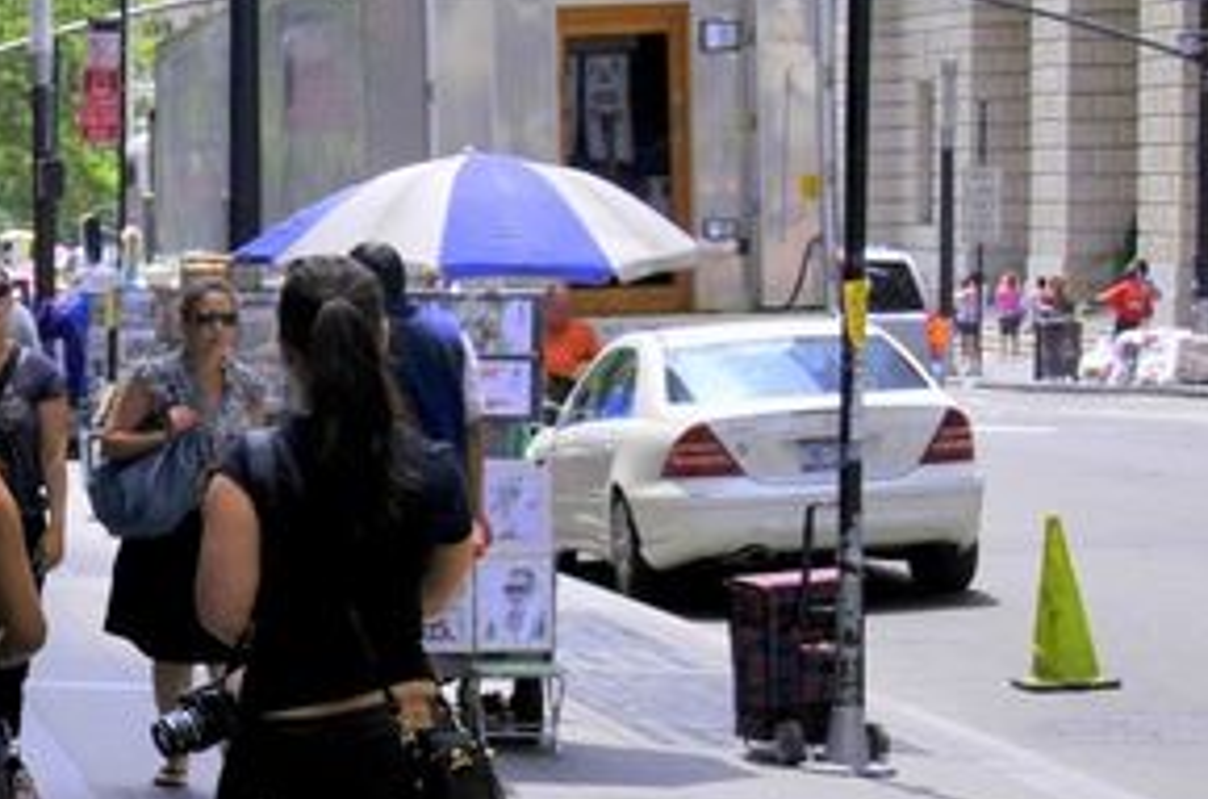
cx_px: -640
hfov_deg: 14.6
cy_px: 353
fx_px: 4384
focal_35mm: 131
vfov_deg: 10.4
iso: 200
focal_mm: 28
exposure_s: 1/320
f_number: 5.6
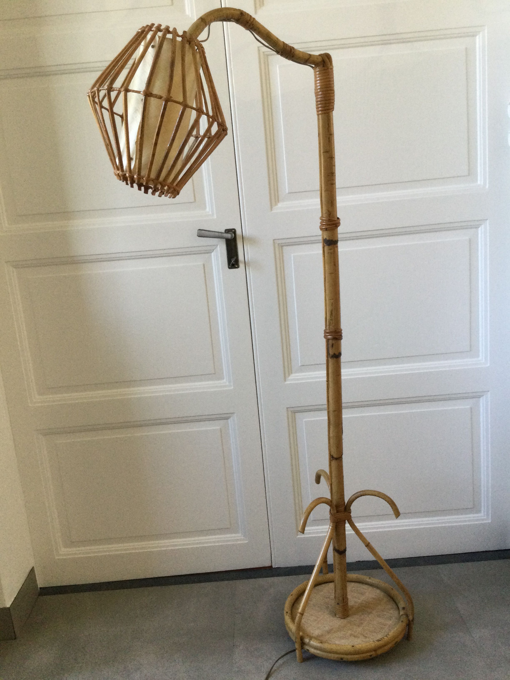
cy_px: 340
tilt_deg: -12.5
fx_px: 609
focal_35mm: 31
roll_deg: +5.8
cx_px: 255
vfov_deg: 58.4
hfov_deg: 45.4
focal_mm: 3.3
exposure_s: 1/33
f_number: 2.4
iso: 125
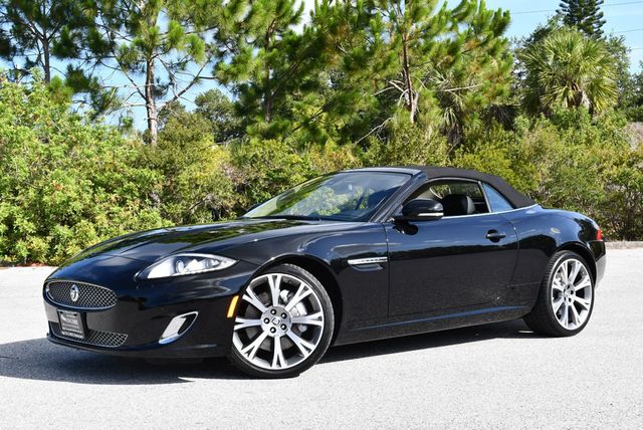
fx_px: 930
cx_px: 322
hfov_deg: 38.2
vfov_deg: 26.0
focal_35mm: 52
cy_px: 215
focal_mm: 26
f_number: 7.1
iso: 200
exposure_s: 1/250
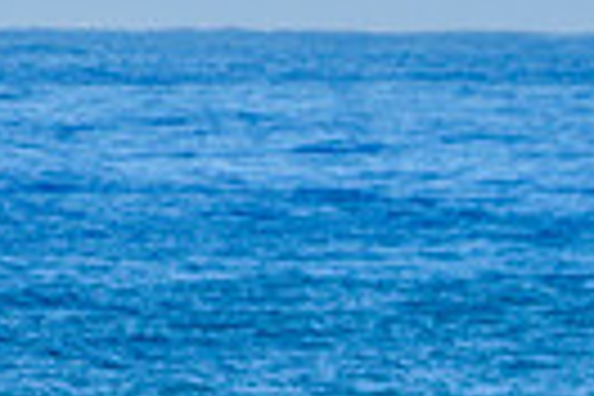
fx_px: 44349
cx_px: 1146
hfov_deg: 0.8
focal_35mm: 2688
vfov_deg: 0.5
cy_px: 724
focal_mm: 500
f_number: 5.6
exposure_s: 1/2000
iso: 280
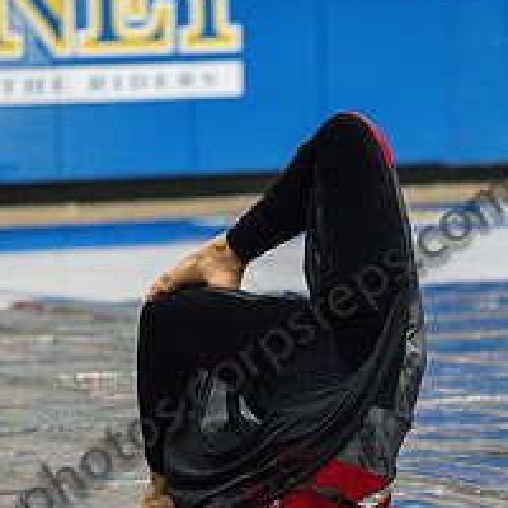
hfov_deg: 4.6
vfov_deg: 4.6
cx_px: 292
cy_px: 353
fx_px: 6359
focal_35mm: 383
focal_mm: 200
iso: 6400
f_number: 4
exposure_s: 1/500
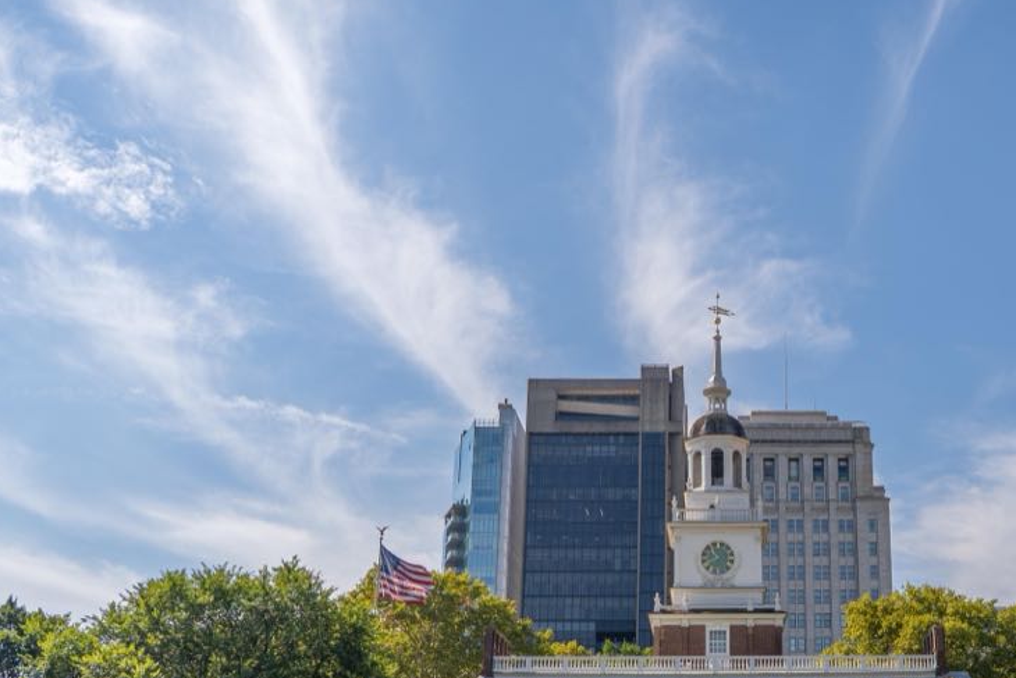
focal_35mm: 46
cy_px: 480
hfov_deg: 41.7
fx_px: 1298
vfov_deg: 29.0
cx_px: 743
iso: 100
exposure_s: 1/3200
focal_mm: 24
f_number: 2.8
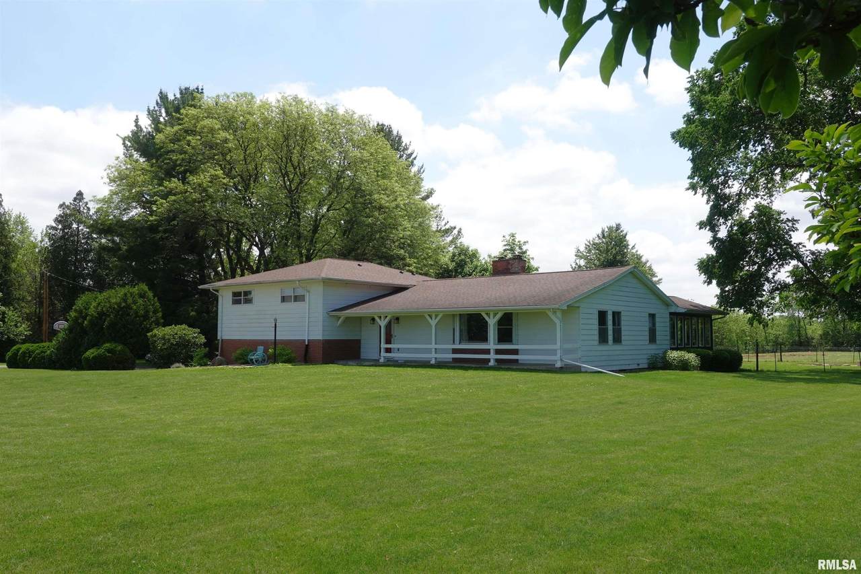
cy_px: 287
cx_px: 430
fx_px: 693
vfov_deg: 45.0
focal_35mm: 29
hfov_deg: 63.7
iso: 125
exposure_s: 1/500
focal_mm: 10.51
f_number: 5.6
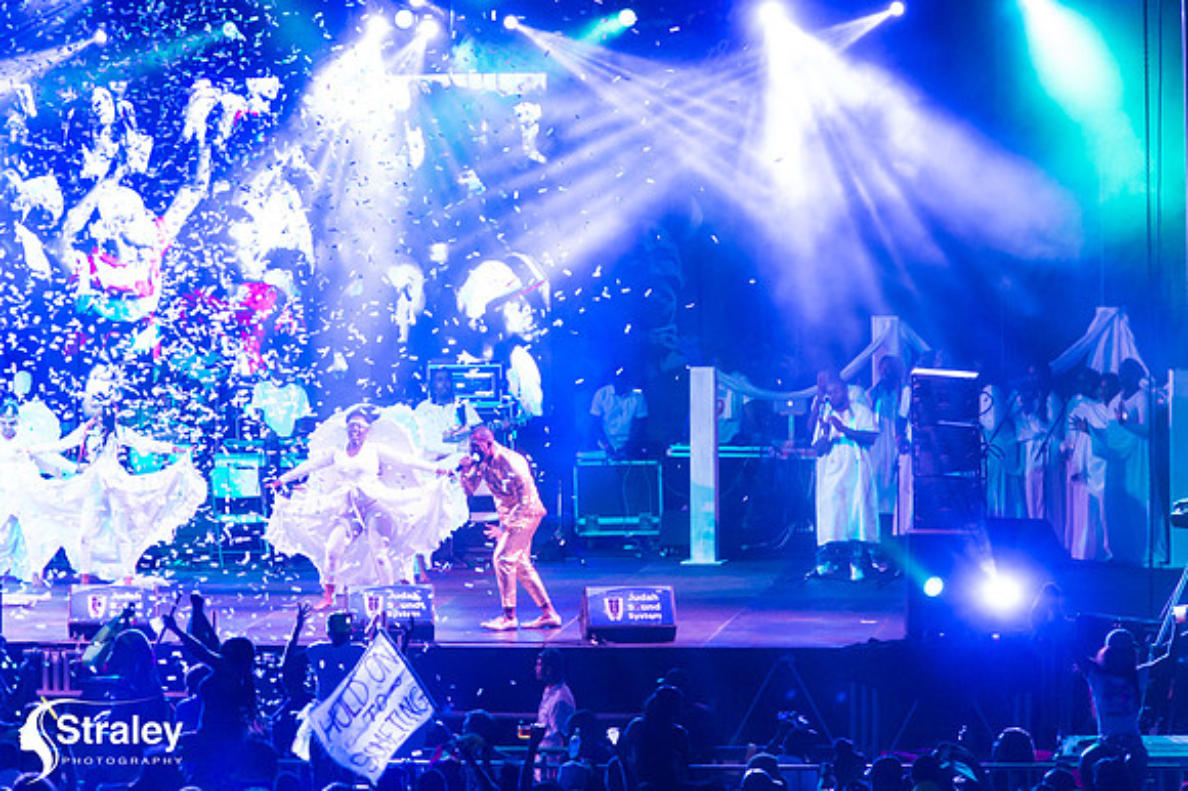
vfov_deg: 6.5
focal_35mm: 210
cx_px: 594
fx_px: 6926
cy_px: 396
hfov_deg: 9.8
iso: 4000
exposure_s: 1/200
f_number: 5.6
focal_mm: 210
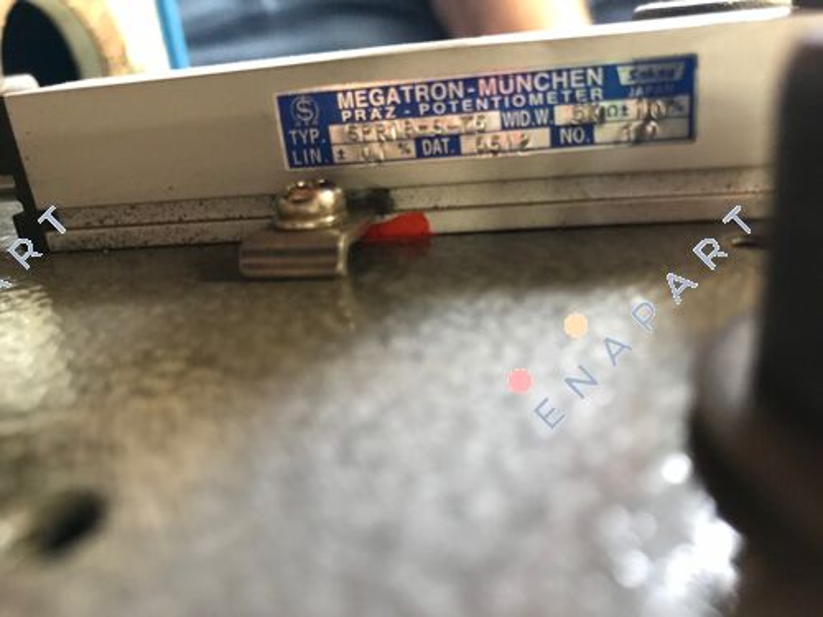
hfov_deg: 63.4
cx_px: 412
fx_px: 666
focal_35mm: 28
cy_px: 308
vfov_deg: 49.7
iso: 100
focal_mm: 3.99
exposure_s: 1/7
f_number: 1.8
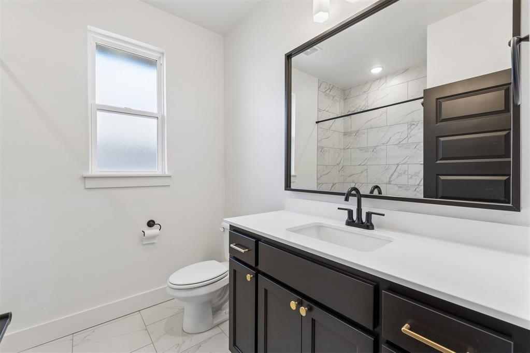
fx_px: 221
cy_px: 176
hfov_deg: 100.4
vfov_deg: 77.3
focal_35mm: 15
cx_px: 265
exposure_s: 1/80
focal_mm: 10
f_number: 8
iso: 200
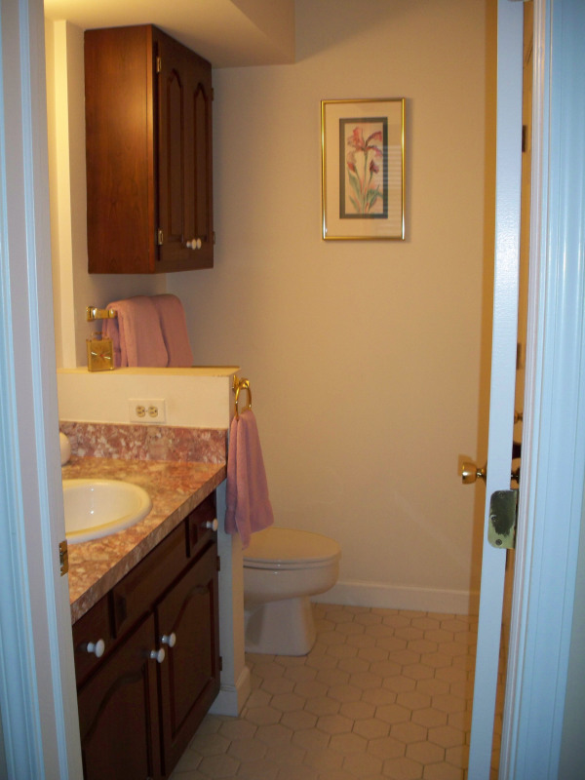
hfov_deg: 38.7
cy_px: 390
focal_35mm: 37
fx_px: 834
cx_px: 292
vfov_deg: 50.1
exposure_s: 1/60
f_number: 3.4
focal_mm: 7.9
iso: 200
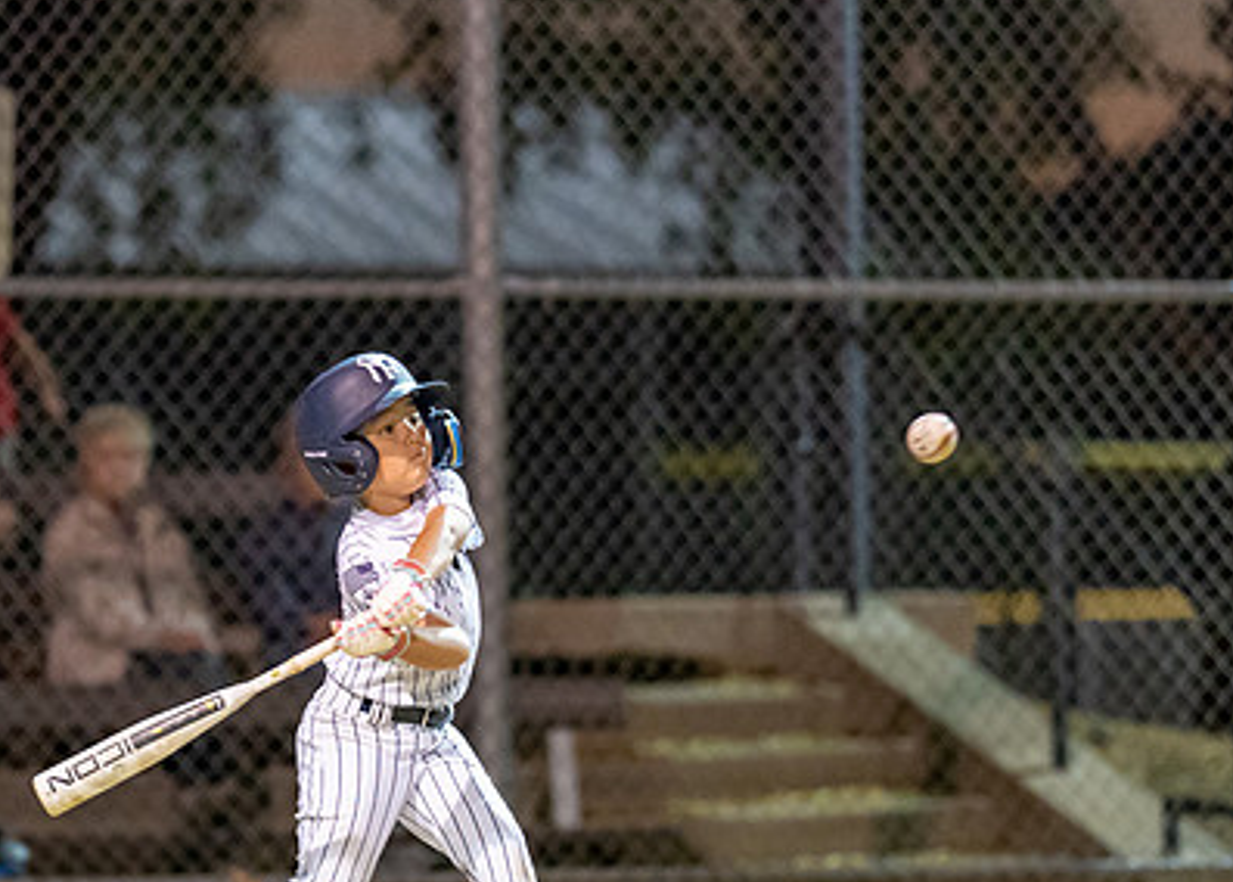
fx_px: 12543
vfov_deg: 4.0
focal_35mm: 358
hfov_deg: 5.6
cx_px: 405
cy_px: 548
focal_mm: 135
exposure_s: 1/1000
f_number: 1.8
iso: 2500
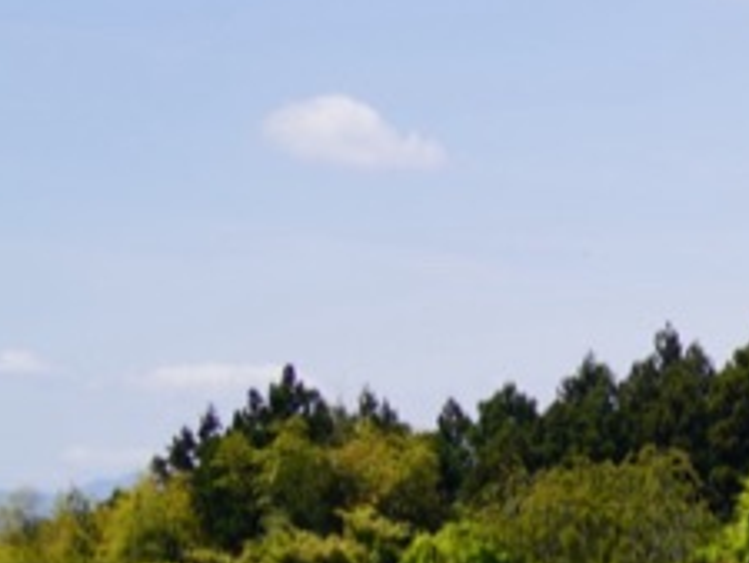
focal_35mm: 153
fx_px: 3312
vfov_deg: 9.5
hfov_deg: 10.3
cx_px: 2074
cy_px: 715
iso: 100
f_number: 8
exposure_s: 1/320
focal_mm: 28
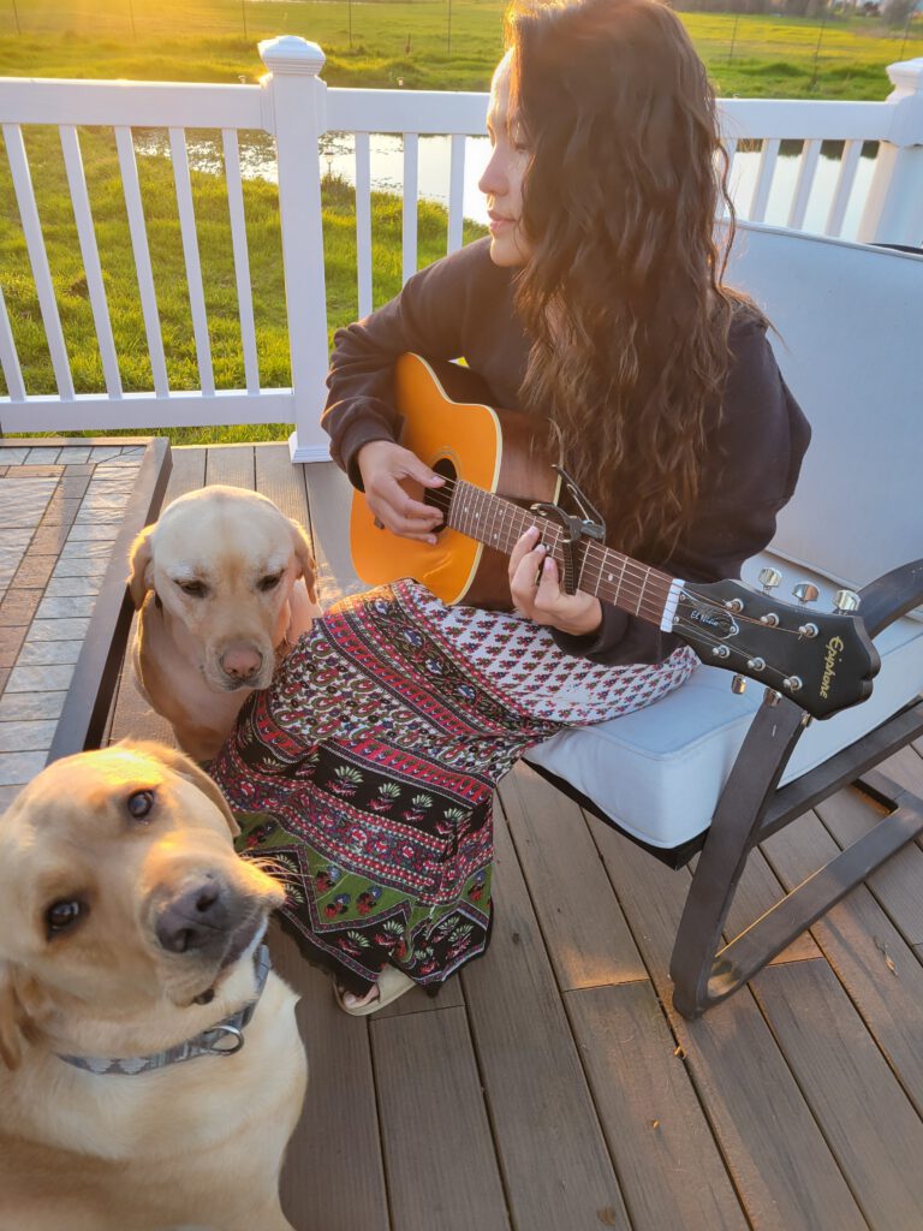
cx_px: 462
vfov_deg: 67.3
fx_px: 924
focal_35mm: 26
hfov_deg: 53.1
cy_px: 616
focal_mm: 5.4
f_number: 1.8
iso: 64
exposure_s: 1/120
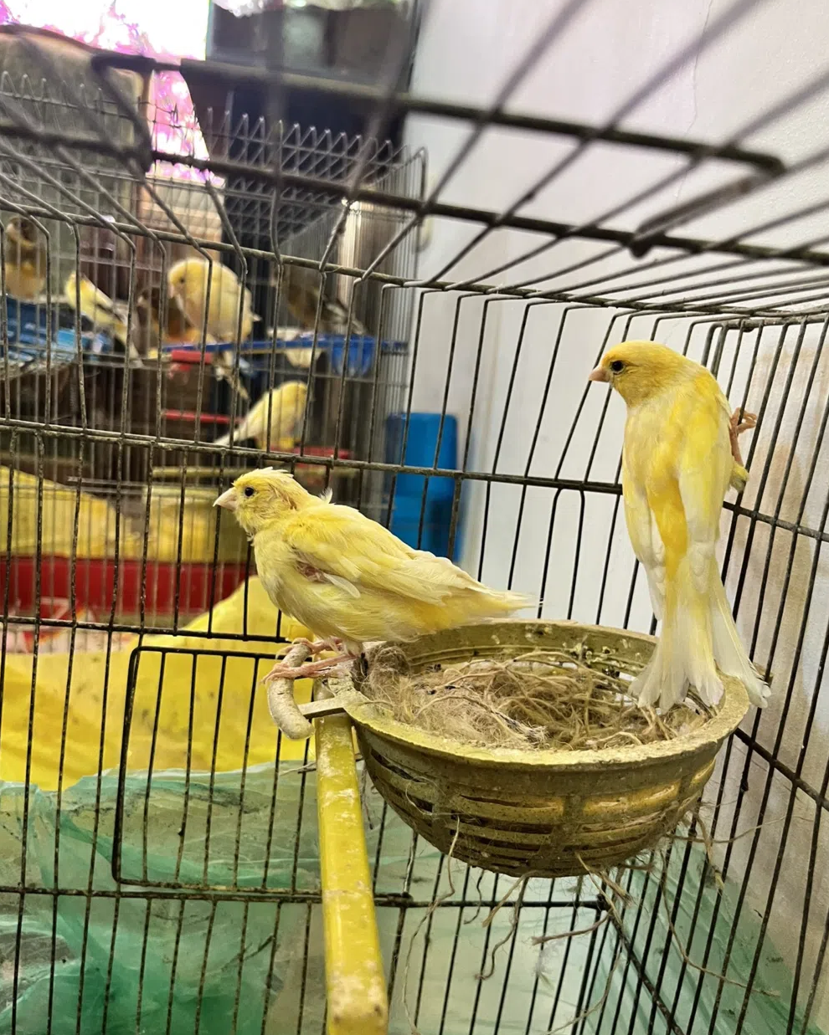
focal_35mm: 28
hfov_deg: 51.5
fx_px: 859
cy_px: 564
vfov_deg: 62.1
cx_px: 408
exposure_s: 1/50
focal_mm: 5.1
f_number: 1.6
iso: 320
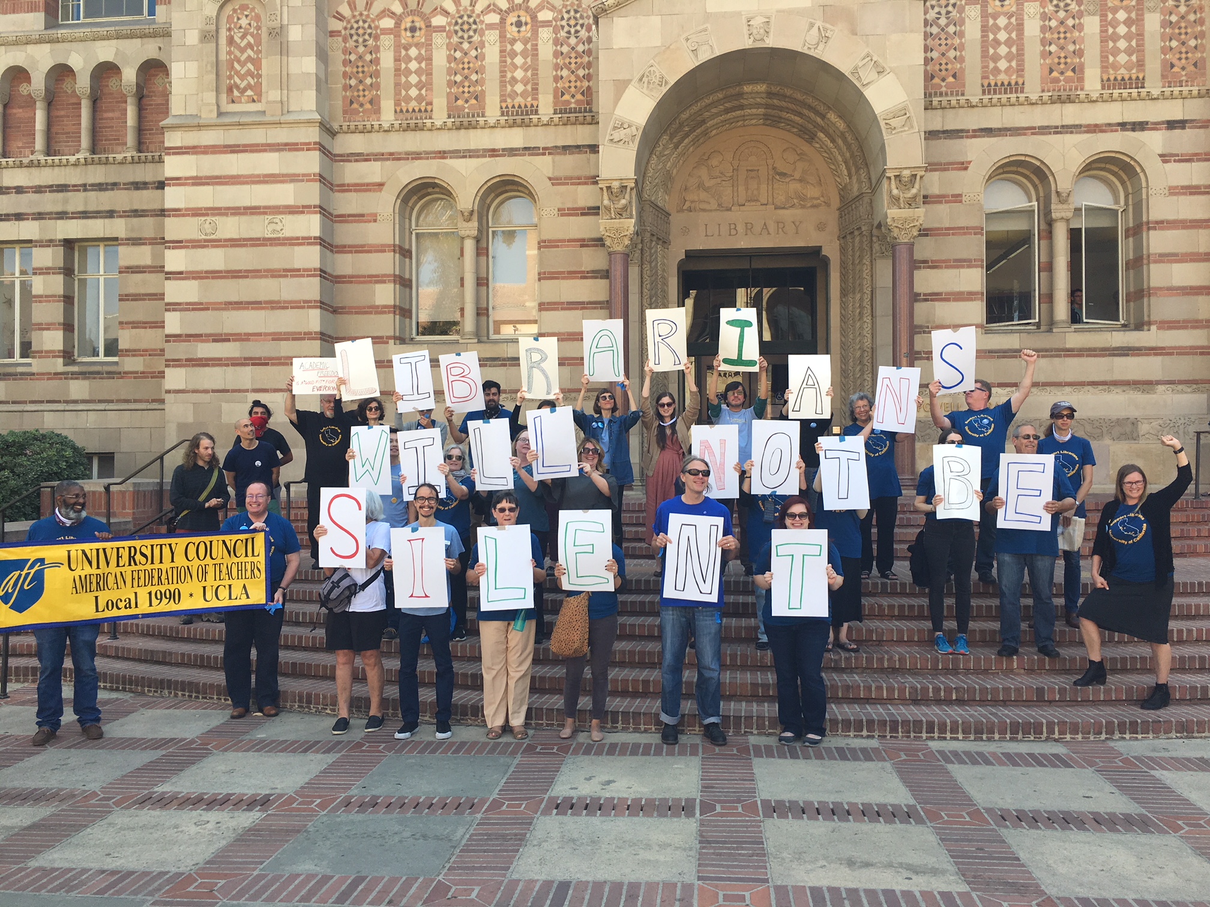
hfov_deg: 61.7
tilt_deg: +2.7
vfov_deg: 48.2
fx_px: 1014
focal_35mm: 29
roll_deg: +0.9
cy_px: 454
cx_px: 605
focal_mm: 4.15
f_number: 2.2
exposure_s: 1/308
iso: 25
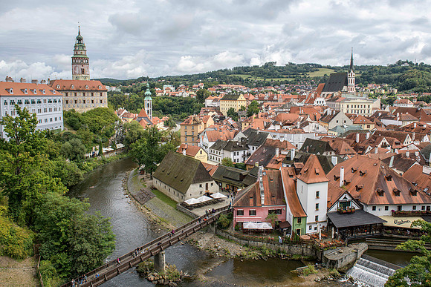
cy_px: 133
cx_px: 231
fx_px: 308
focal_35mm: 26
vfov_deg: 49.9
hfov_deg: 69.8
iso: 64
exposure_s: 1/200
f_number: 6.3
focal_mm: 24
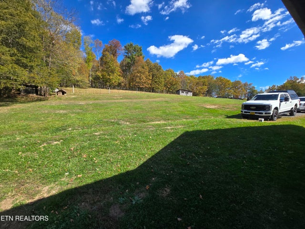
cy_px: 114
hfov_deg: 106.2
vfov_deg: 89.9
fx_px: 115
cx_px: 152
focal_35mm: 13
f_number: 2.2
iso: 50
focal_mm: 2.2
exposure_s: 1/1245
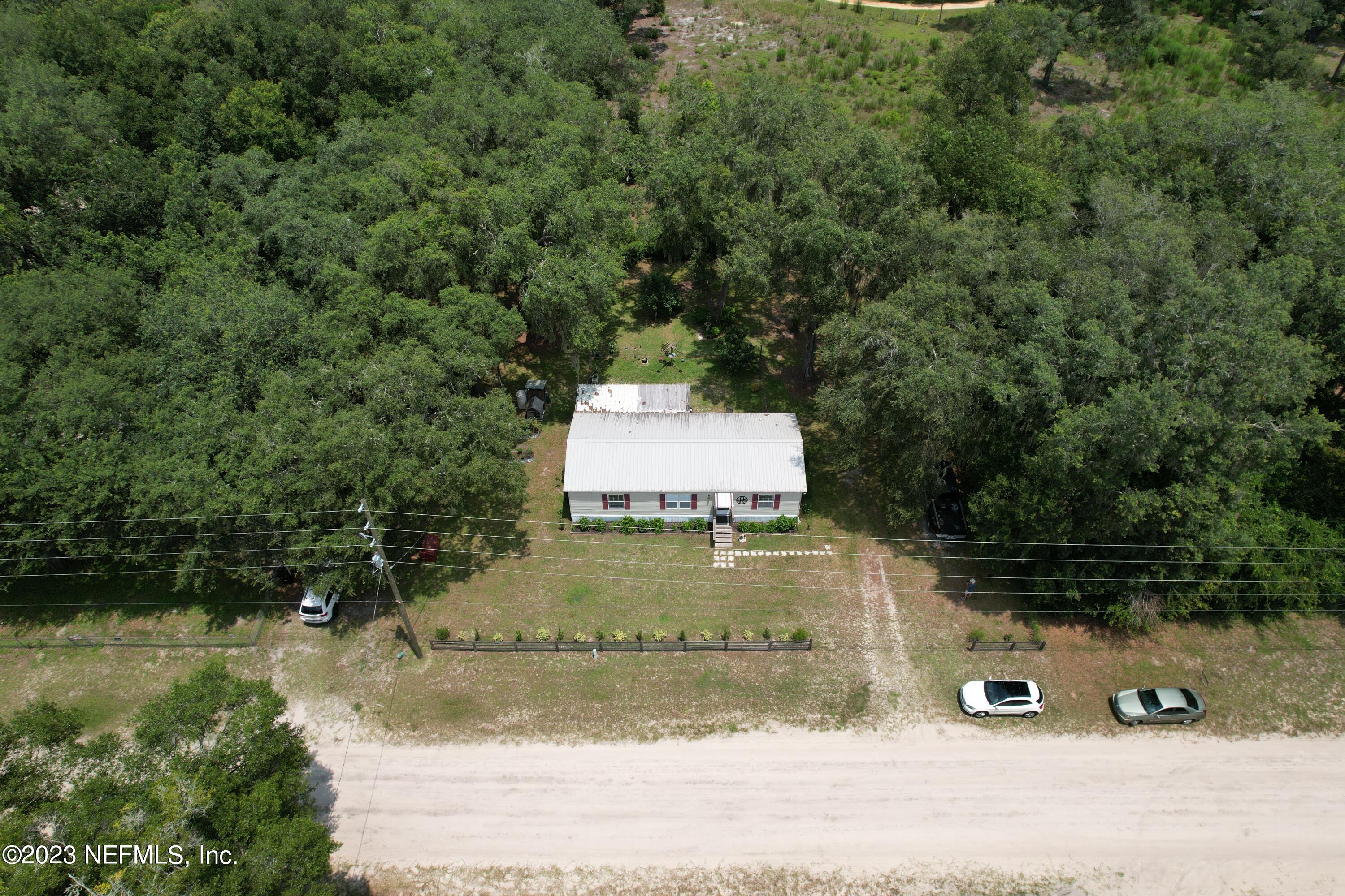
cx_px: 672
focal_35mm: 22
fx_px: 822
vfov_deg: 57.2
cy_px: 448
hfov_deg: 78.6
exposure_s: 1/640
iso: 110
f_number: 2.8
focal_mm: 8.38
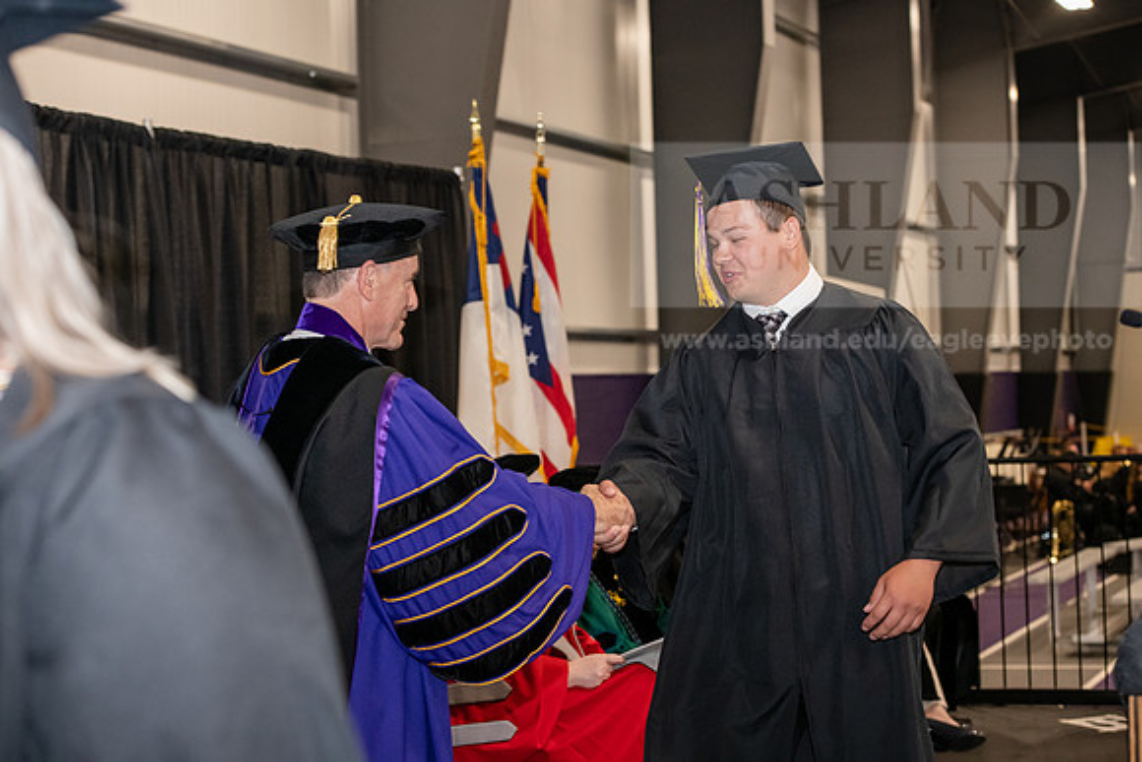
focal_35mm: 70
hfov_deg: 28.8
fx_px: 2221
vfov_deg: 19.5
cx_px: 571
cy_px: 381
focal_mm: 70
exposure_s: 1/200
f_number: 5
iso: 2500
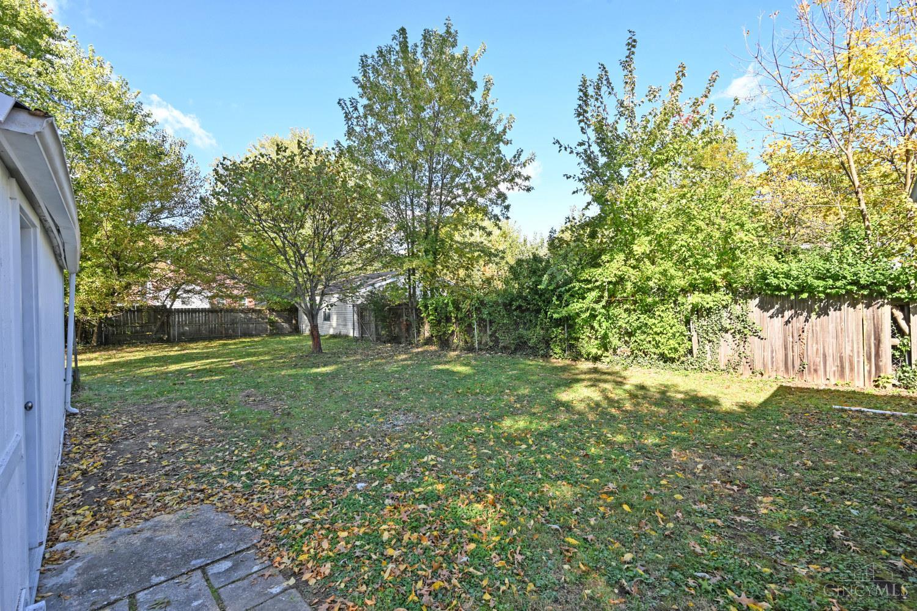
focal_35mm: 16
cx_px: 458
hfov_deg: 98.5
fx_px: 395
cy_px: 306
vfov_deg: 75.5
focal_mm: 15.5
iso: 320
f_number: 10
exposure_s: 1/125
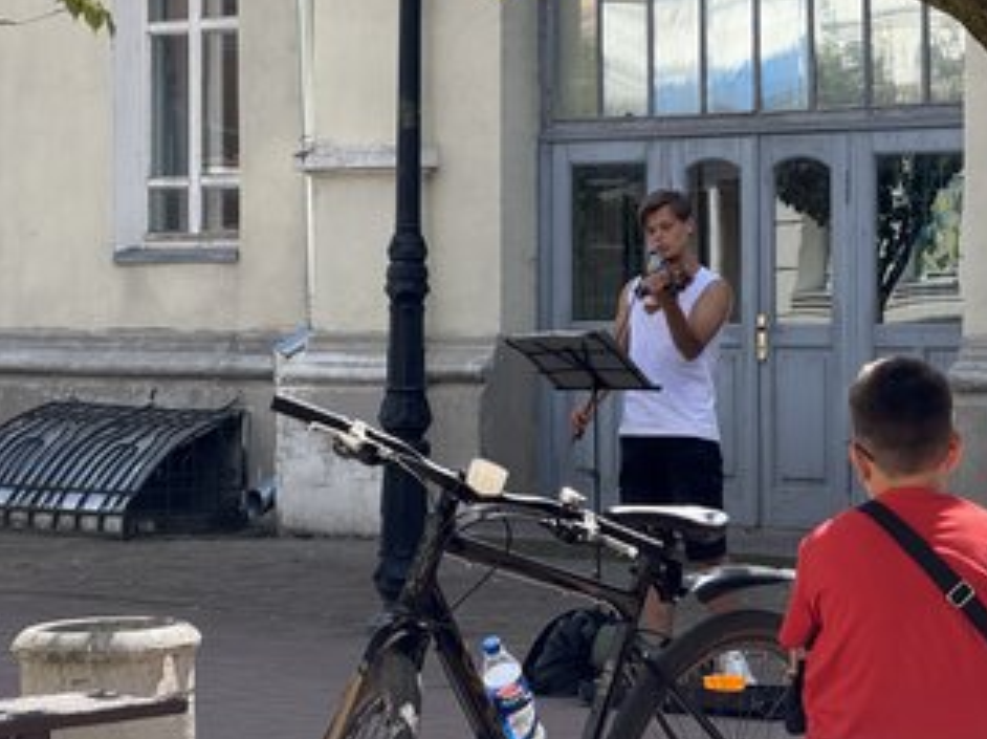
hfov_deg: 12.9
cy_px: 330
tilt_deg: +0.0
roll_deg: -0.2
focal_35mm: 153
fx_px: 4359
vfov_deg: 9.7
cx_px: 522
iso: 64
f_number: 2.8
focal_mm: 15.66
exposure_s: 1/759
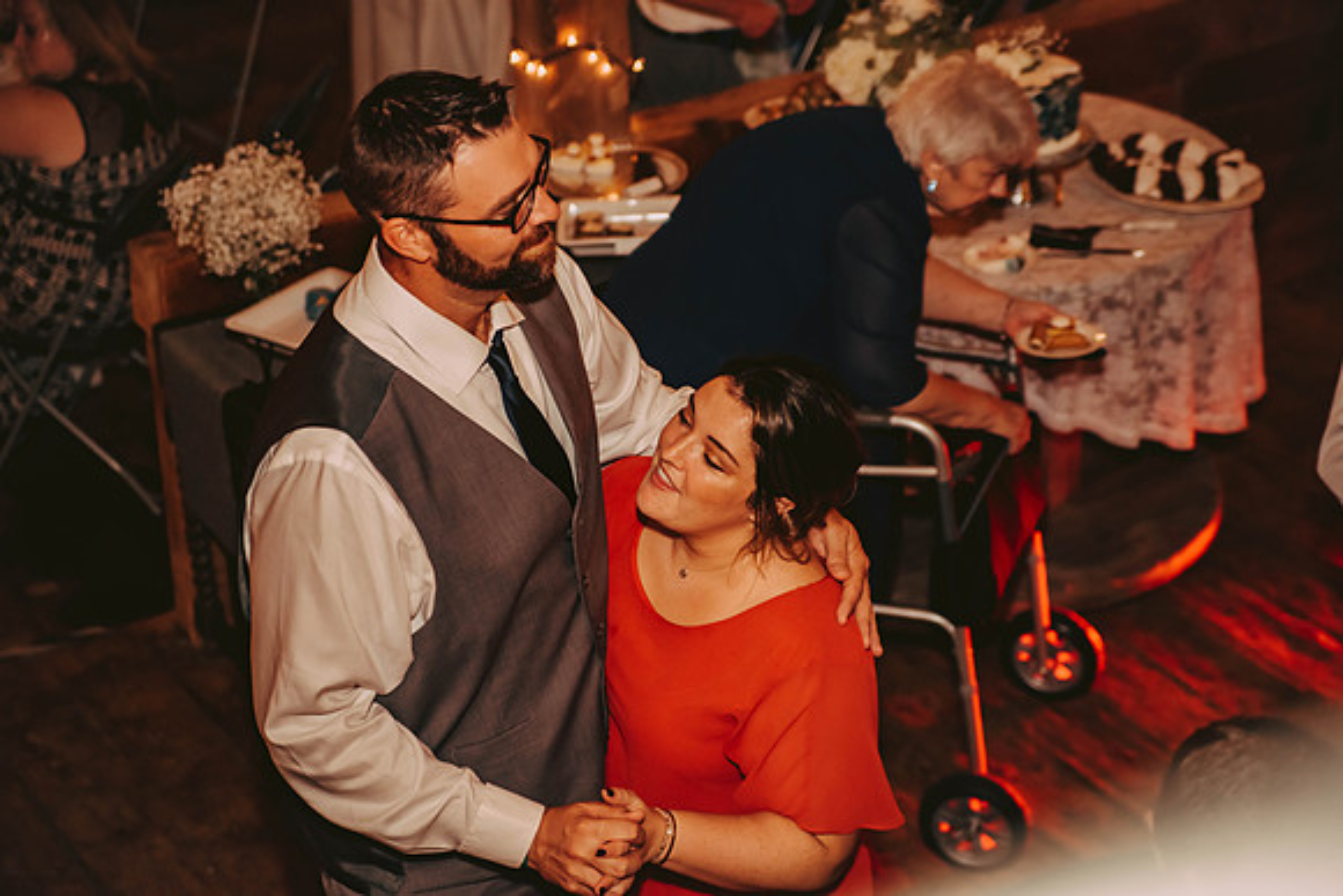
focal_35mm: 75
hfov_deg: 27.0
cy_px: 448
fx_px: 2798
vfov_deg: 18.2
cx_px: 672
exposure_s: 1/125
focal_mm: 75
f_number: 2.8
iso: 1250
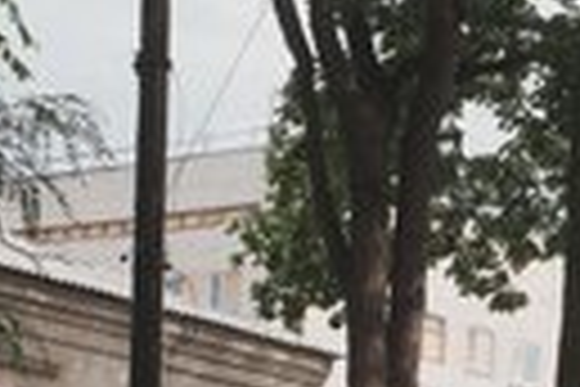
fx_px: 2739
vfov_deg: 7.9
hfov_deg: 11.6
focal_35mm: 170
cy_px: 585
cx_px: 850
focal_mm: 55
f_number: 7.1
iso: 100
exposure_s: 1/250
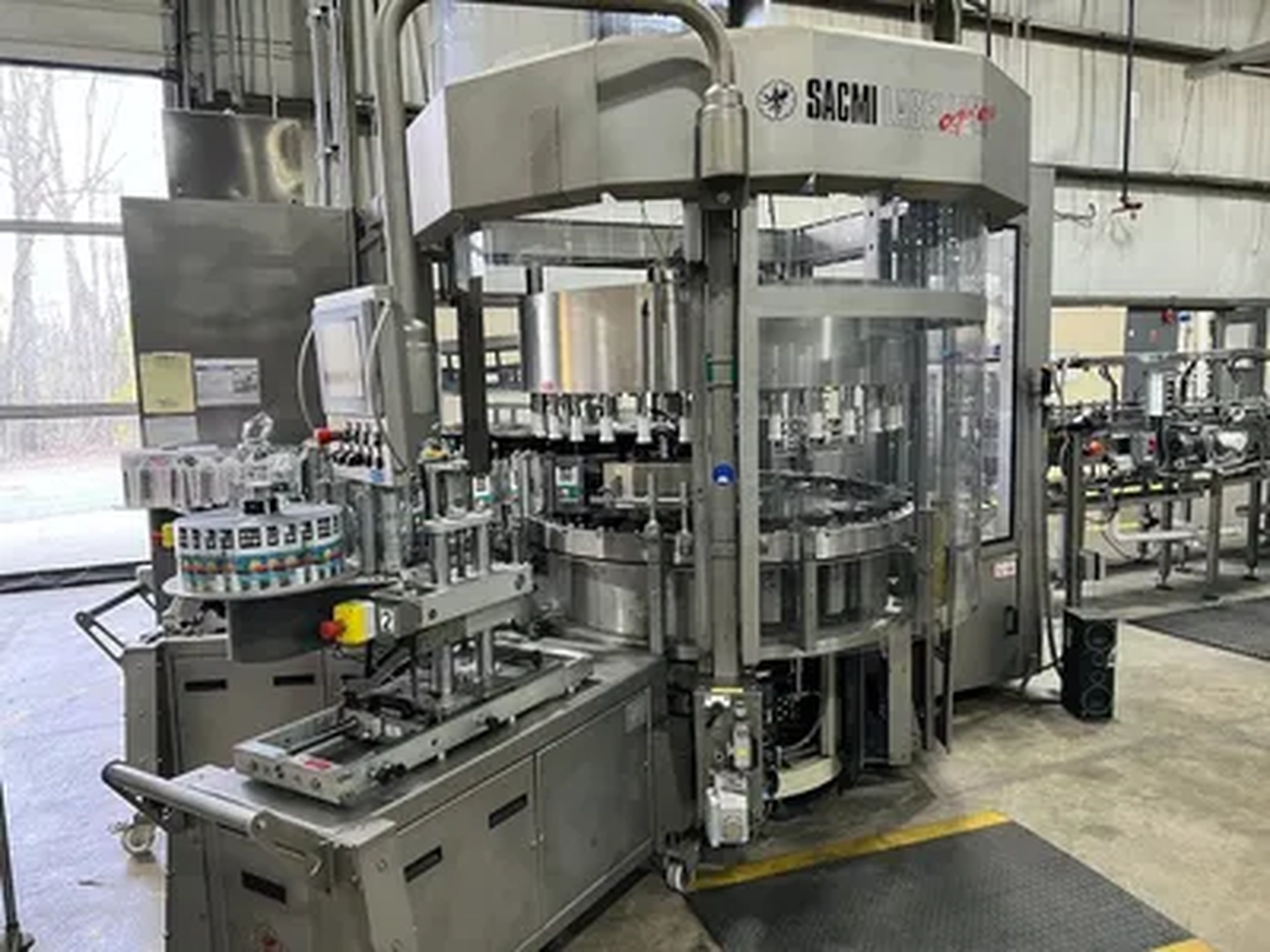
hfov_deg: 67.3
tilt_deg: -7.3
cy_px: 476
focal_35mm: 26
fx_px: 954
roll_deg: +1.6
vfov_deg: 53.1
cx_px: 635
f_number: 1.5
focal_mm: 5.7
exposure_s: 1/60
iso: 200
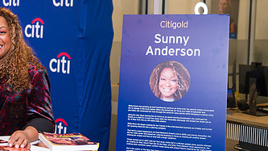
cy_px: 47
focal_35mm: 73
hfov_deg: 28.4
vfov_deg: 16.5
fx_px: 519
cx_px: 57
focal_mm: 40
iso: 400
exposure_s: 1/200
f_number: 3.2
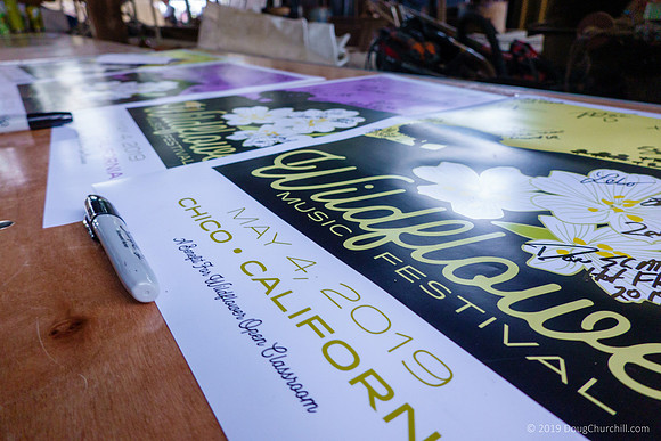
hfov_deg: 73.7
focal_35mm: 24
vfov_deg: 53.2
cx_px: 330
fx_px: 441
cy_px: 220
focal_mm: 9
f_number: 2.8
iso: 500
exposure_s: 1/30
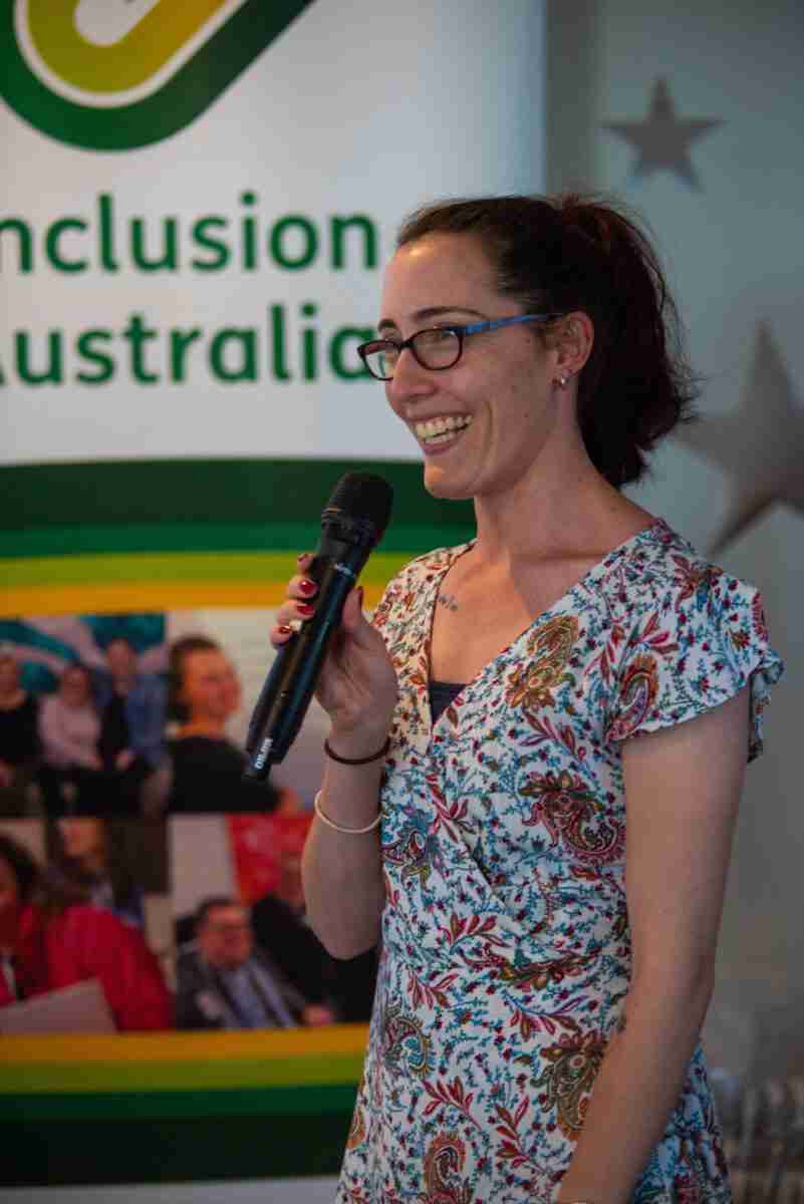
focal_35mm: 105
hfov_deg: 13.1
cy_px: 602
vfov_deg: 19.4
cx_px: 402
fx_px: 3514
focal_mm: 105
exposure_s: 1/125
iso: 400
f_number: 2.8
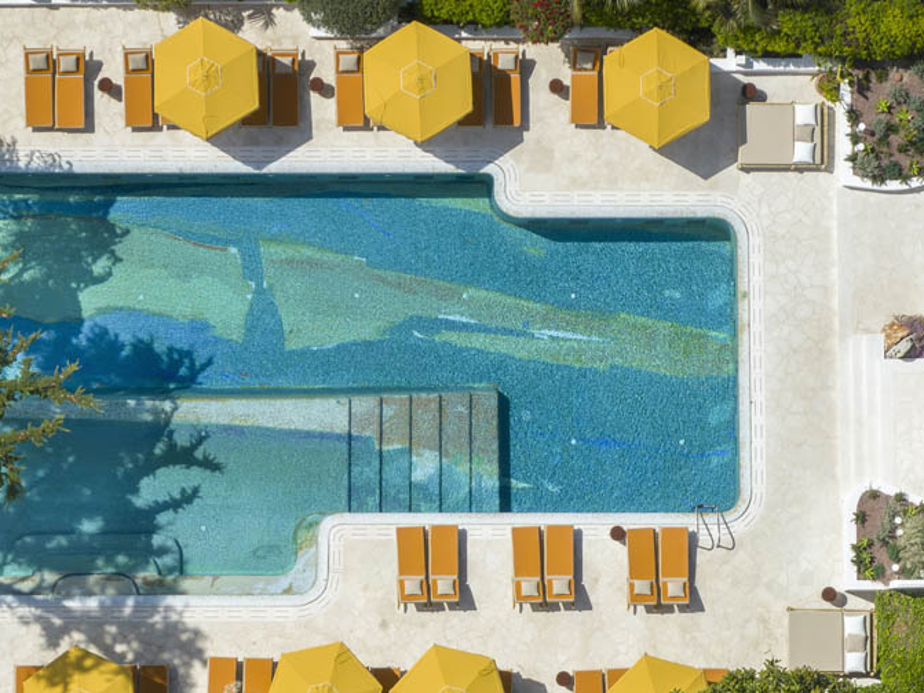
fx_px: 6405
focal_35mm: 240
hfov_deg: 8.2
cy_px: 435
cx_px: 258
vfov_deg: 6.2
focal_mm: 30.71
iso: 100
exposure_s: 1/240
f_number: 3.4
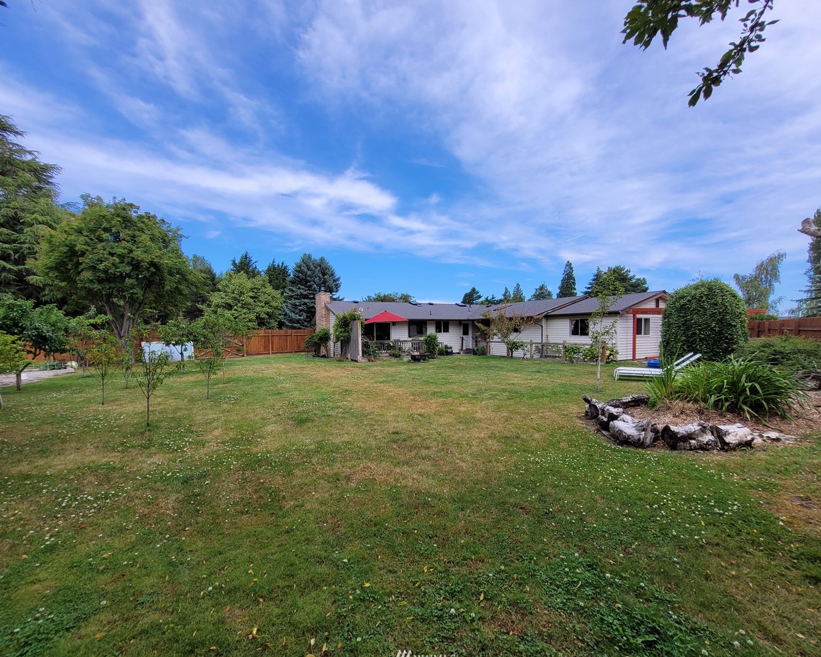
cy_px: 338
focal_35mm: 14
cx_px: 426
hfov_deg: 100.7
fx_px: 340
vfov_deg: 88.0
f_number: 2.2
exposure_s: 1/1297
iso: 40
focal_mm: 1.74
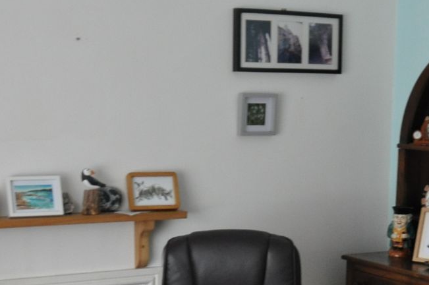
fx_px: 1011
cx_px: 347
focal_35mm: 85
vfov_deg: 15.7
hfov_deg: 23.6
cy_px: 294
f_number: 3.5
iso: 800
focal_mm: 18
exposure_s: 1/40
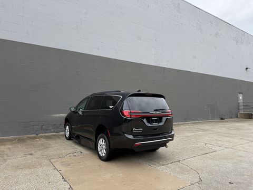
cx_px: 126
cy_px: 95
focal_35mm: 24
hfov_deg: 71.6
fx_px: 175
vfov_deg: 56.8
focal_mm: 6.76
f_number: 1.78
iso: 80
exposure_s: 1/898
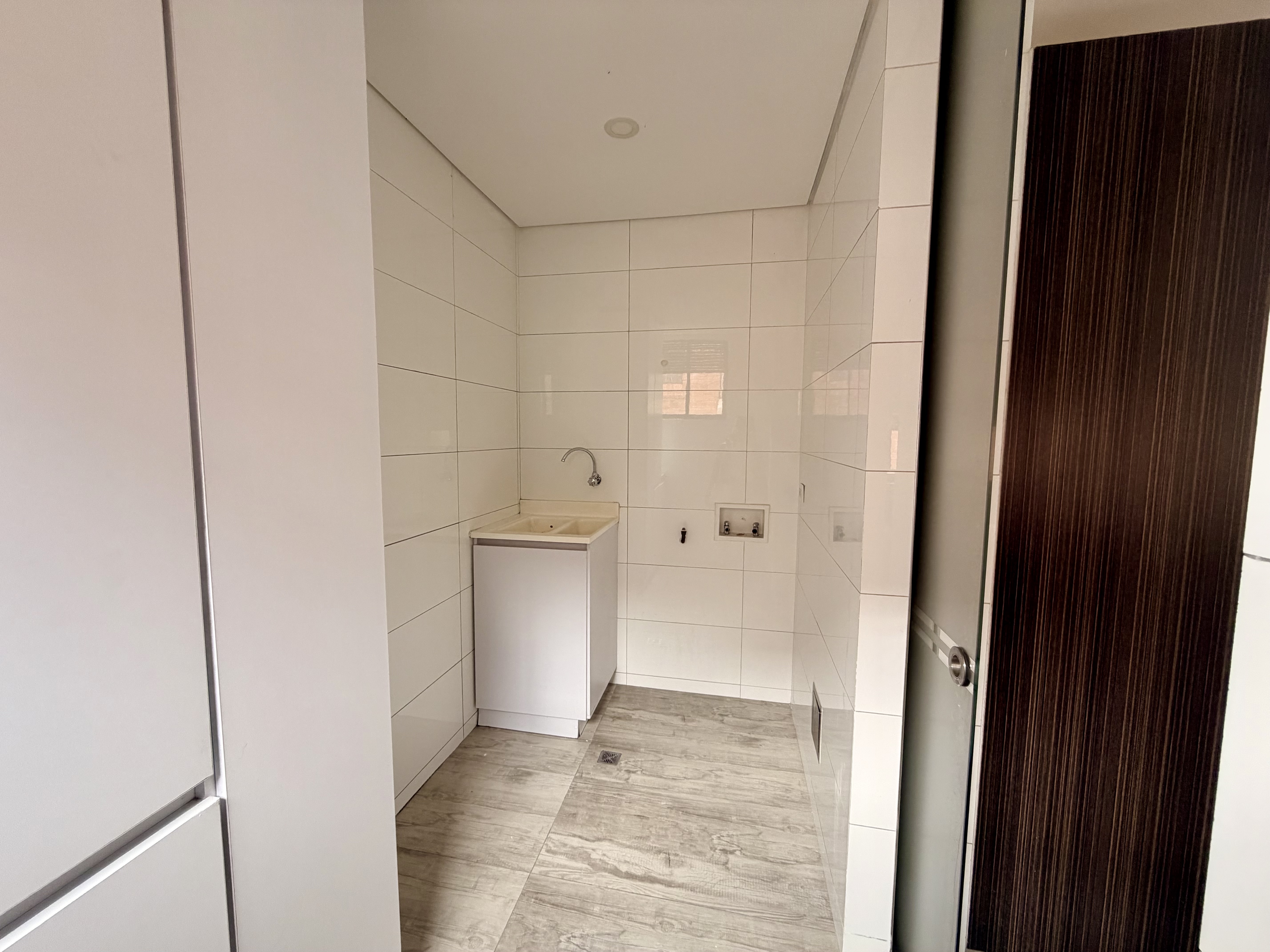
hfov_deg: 102.1
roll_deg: -0.3
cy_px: 476
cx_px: 635
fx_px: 514
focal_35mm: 14
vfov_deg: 85.7
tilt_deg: -5.3
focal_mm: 2.22
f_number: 2.2
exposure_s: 1/121
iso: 200
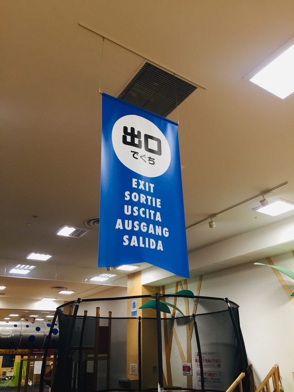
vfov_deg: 61.7
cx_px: 147
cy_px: 196
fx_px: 328
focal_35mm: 29
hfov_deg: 48.2
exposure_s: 1/30
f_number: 2.2
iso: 32
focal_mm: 4.15
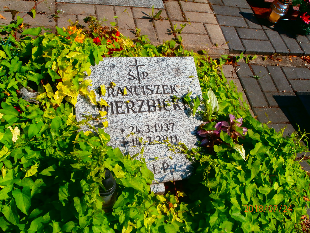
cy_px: 116
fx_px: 340
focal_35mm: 38
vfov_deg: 37.7
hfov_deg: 49.0
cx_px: 155
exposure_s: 1/1000
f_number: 3.9
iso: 100
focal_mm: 6.67
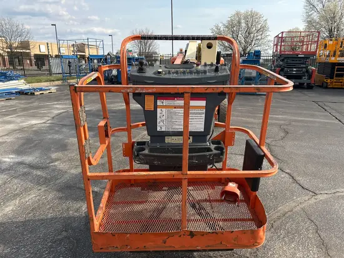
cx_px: 172
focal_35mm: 26
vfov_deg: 53.1
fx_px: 258
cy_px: 129
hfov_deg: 67.3
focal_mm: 5.7
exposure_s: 1/2299
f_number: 1.5
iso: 50
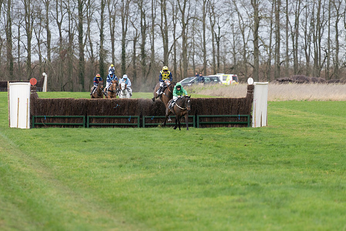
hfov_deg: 5.0
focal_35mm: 414
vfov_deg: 3.3
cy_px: 116
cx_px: 173
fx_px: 3980
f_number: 4
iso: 500
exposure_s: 1/1250
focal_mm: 276
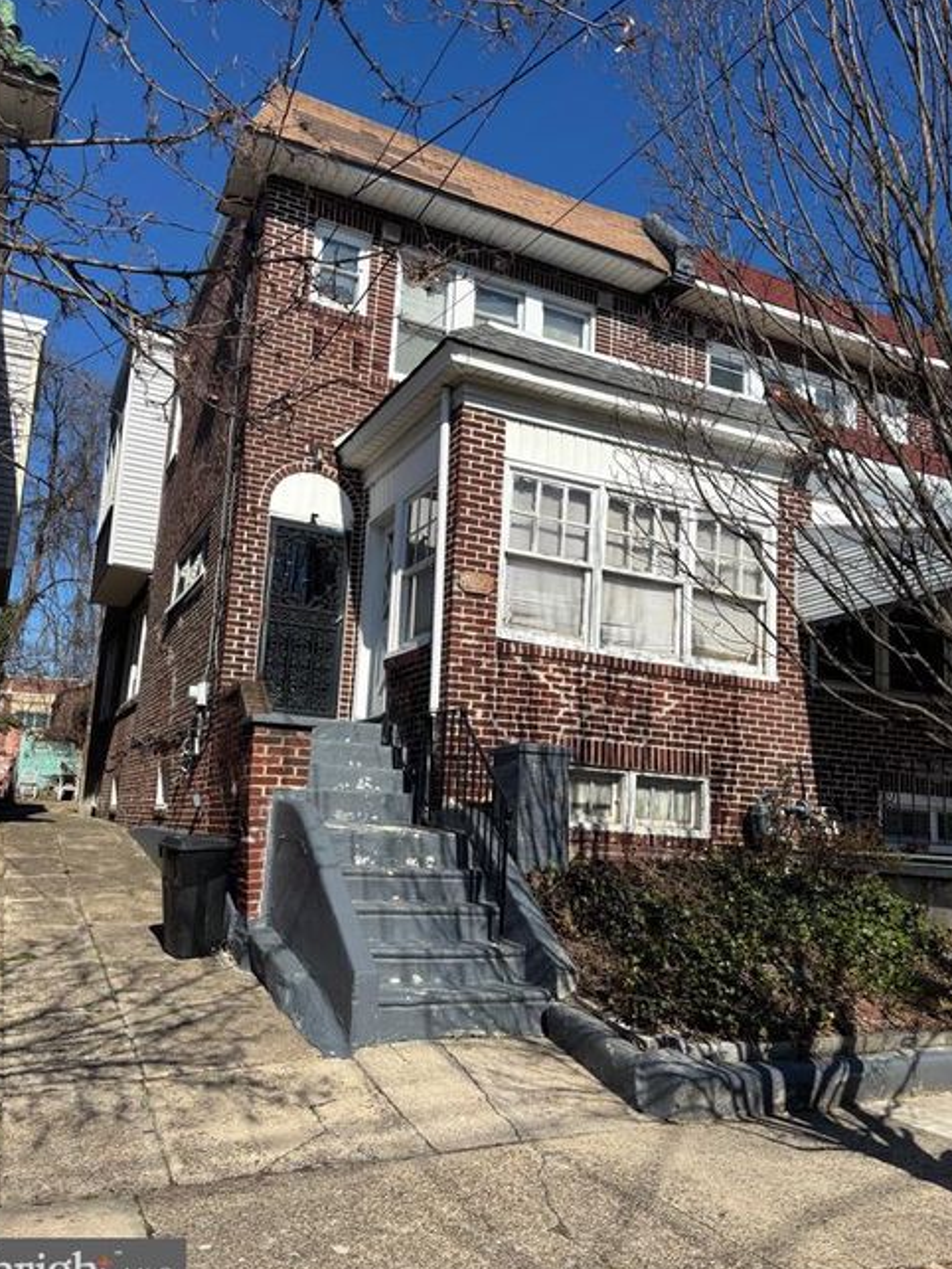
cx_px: 466
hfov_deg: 51.4
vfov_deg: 65.3
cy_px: 649
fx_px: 989
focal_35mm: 27
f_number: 1.6
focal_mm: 5.96
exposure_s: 1/3650
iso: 50
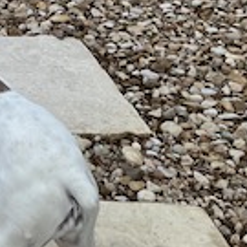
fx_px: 880
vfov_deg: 15.1
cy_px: -91
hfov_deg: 14.6
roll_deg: -1.7
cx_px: -150
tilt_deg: -18.0
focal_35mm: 109
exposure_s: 1/836
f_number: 1.6
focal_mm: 4.2
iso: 32
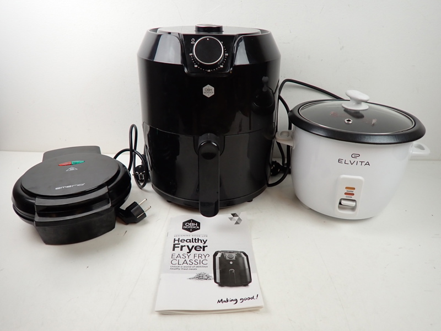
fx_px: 242
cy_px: 166
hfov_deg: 84.7
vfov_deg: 68.7
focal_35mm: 19
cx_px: 220
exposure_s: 1/125
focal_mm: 3.33
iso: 200
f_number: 2
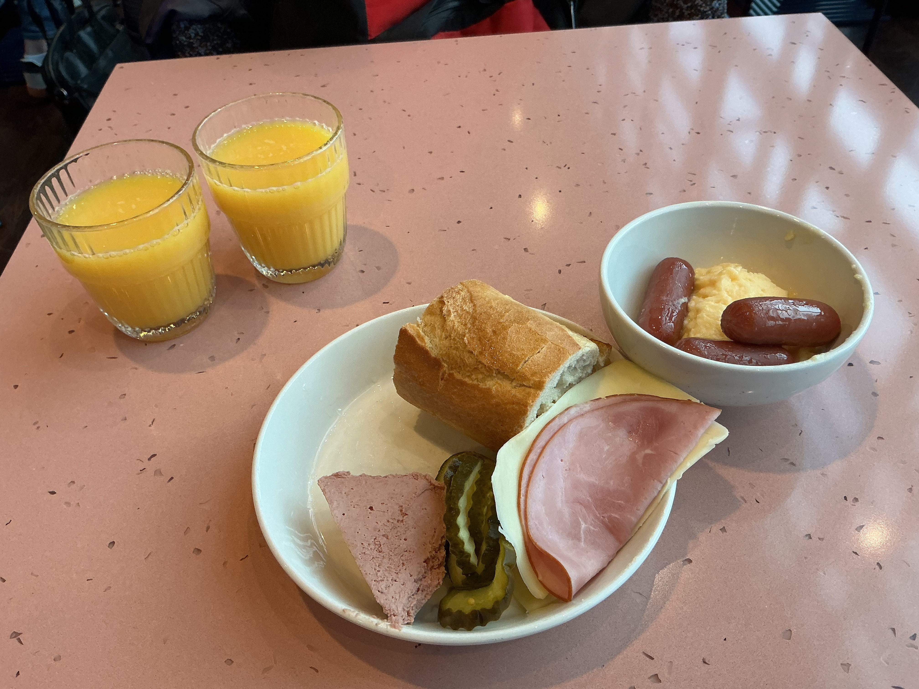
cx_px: 460
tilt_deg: -44.8
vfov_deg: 48.2
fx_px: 770
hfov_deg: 61.7
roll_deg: +4.3
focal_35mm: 29
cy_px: 344
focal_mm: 3
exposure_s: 1/60
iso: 80
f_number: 1.8
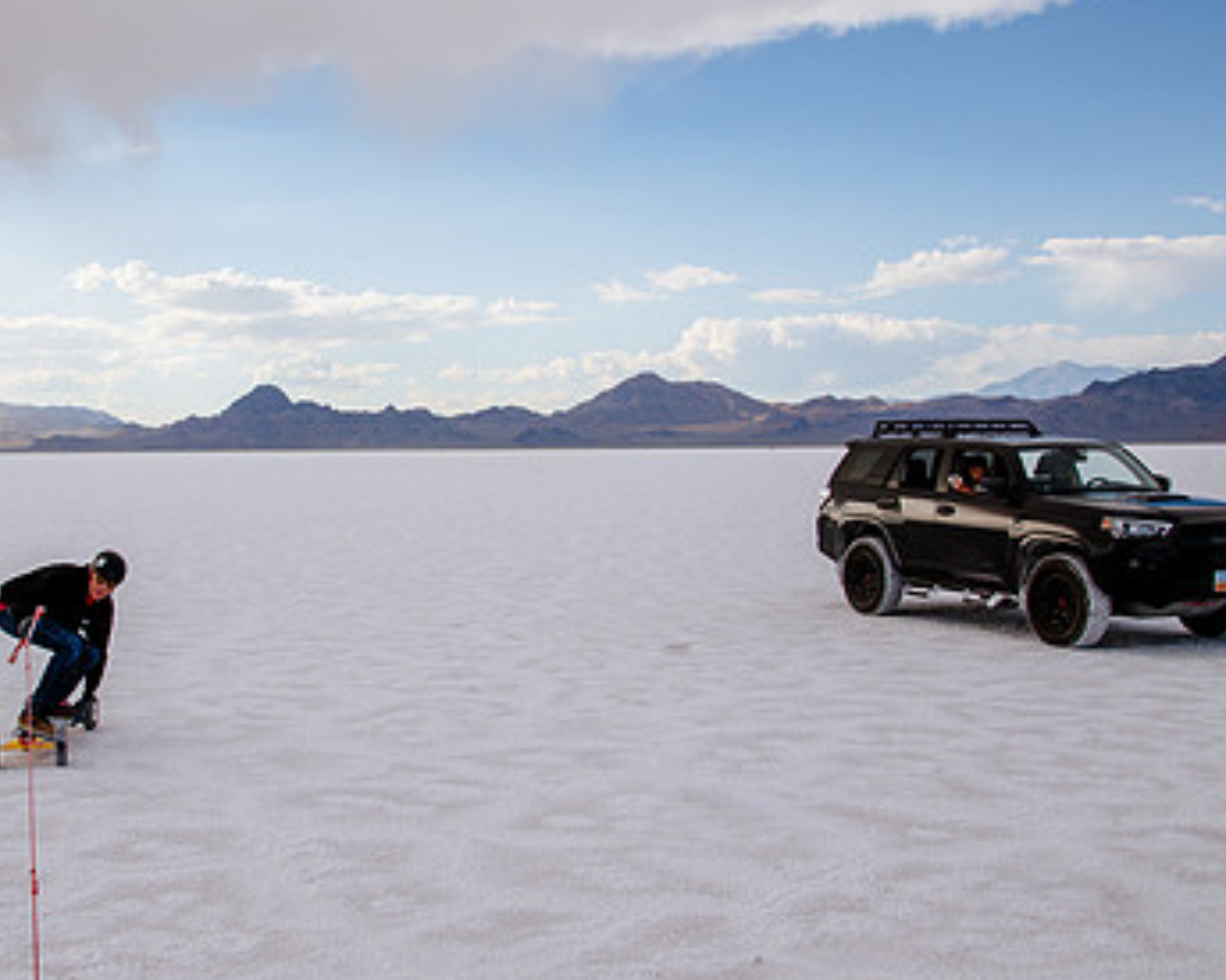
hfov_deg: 45.1
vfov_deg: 37.3
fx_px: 1451
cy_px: 467
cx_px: 406
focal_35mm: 40
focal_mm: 24
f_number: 8
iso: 250
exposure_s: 1/1000
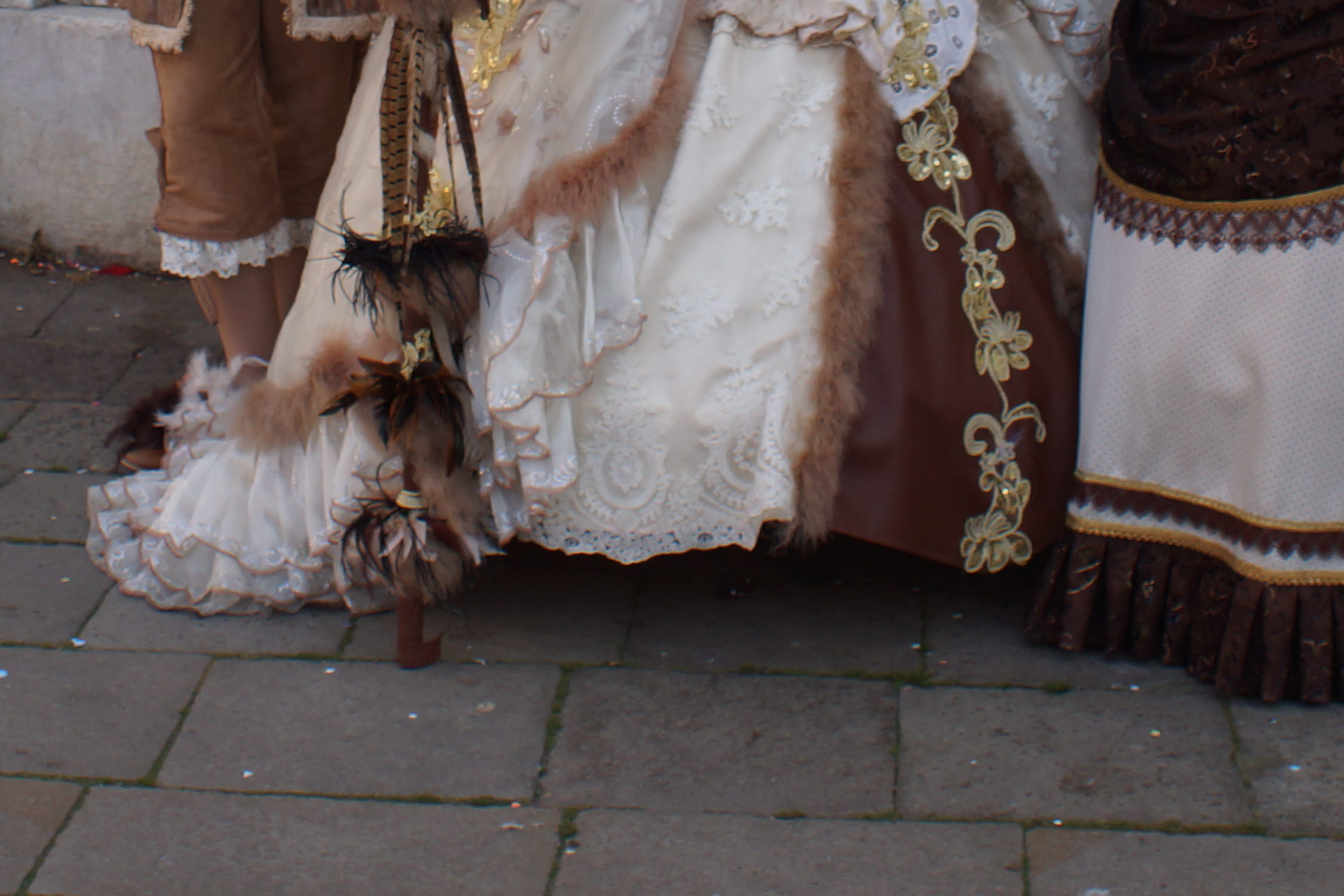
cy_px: -278
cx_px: 616
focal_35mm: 80
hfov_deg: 25.4
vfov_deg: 16.1
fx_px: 2986
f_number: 4.5
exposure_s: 1/250
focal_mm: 20
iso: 100
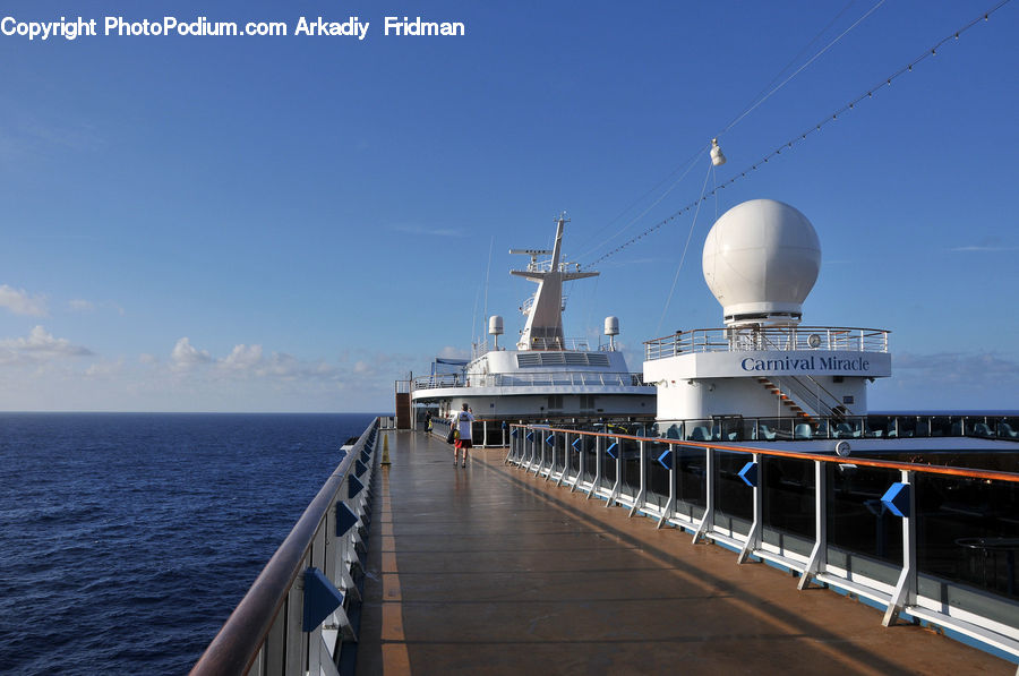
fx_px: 763
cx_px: 510
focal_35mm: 27
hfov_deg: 67.5
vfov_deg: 47.8
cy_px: 338
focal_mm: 18
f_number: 8
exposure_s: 1/1000
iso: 200
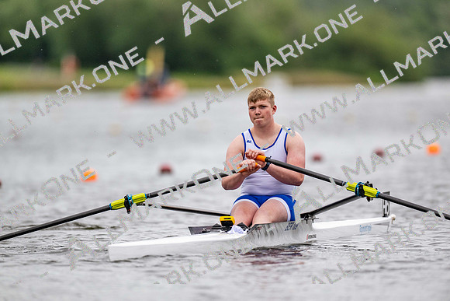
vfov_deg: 2.3
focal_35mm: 600
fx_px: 7501
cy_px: 150
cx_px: 225
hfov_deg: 3.4
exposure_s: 1/2500
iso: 720
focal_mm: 600
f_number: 4
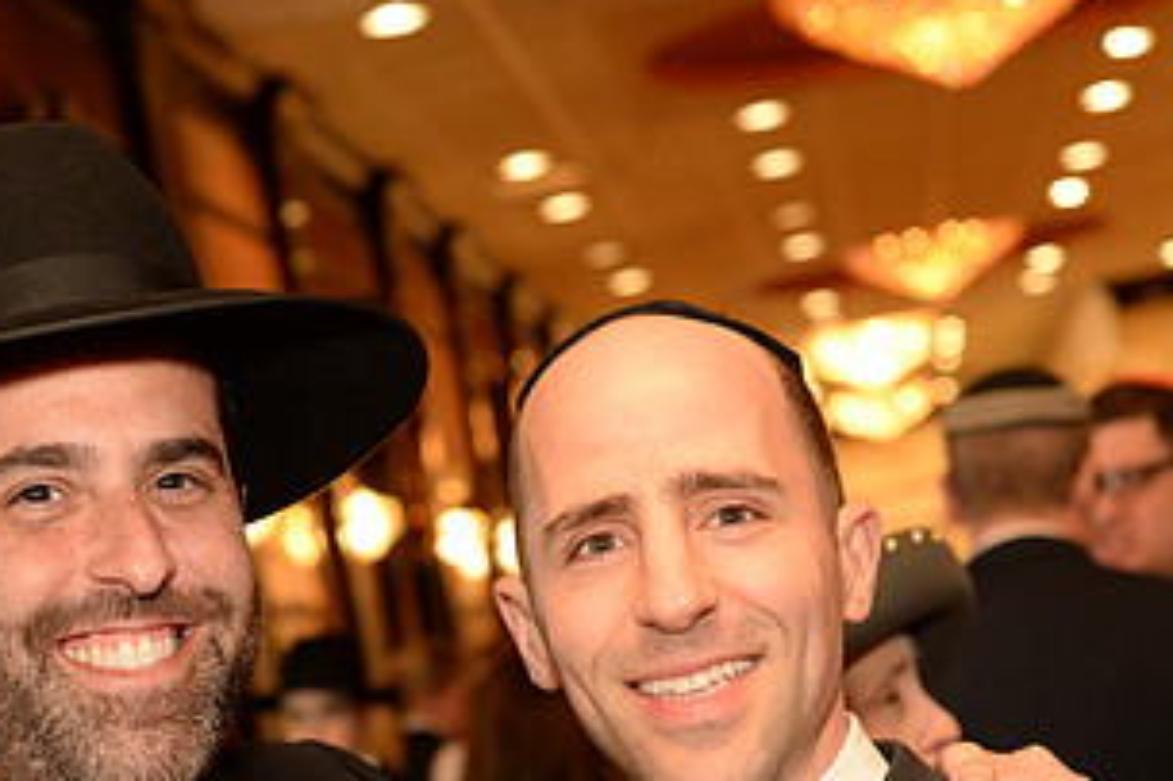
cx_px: 446
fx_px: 3094
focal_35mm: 95
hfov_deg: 21.4
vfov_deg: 14.3
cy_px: 662
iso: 2500
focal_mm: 50
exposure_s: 1/80
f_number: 5
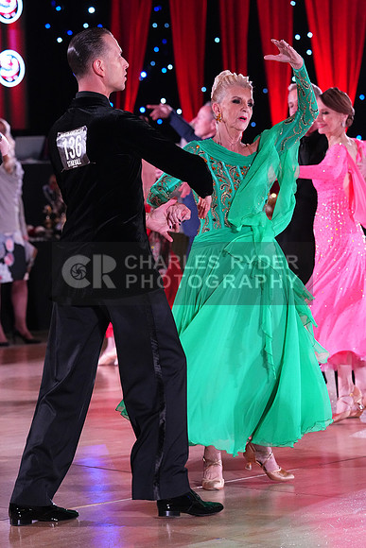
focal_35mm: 146
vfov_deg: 14.1
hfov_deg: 9.4
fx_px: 2225
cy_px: 274
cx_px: 183
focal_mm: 146
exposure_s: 1/400
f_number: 5
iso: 8000
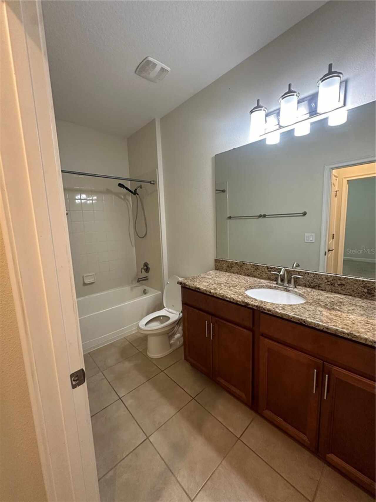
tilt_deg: -8.0
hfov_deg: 85.7
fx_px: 203
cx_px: 188
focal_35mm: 14
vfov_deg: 102.1
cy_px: 251
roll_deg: +1.7
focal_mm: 2.22
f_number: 2.2
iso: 200
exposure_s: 1/60
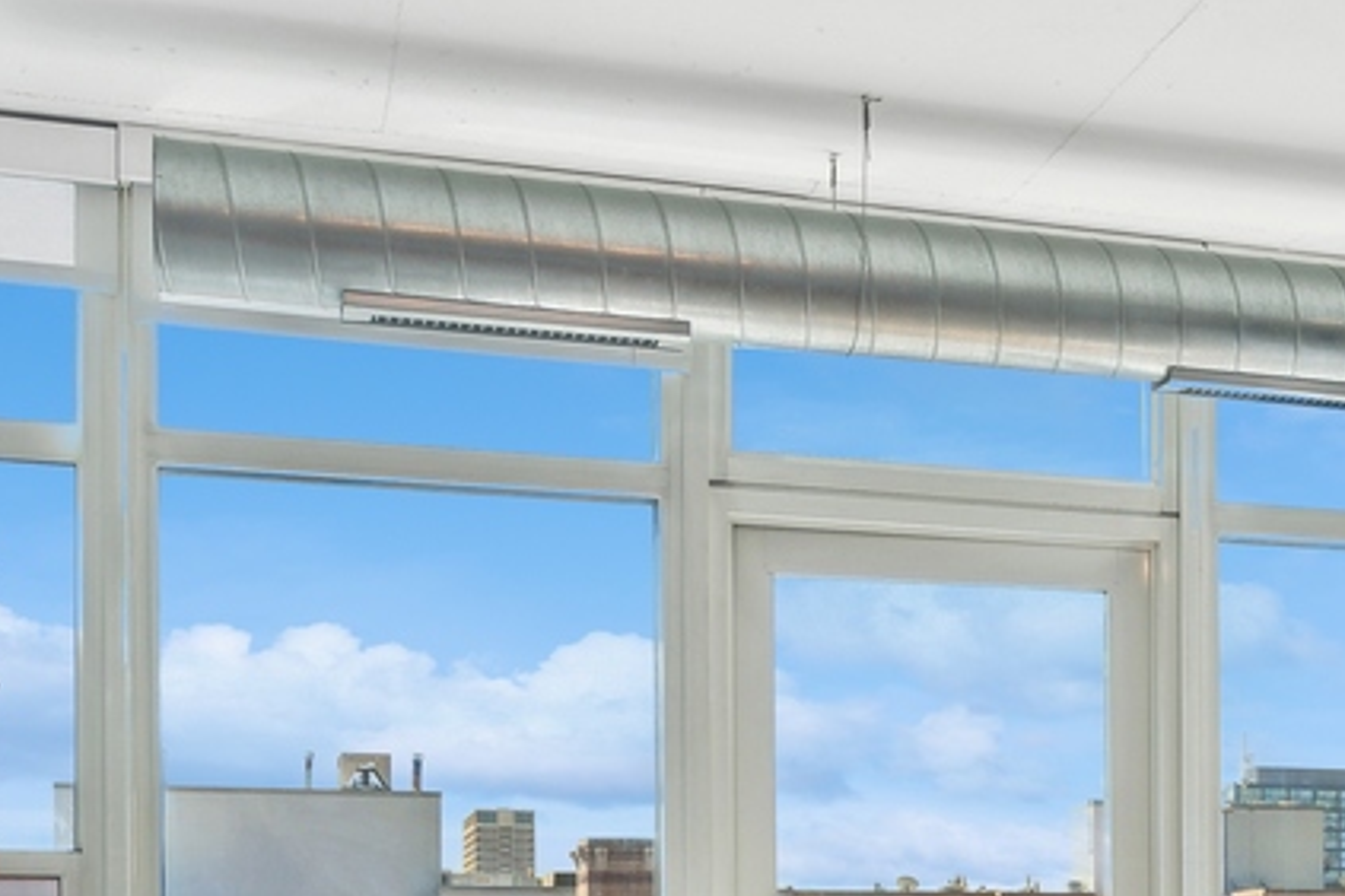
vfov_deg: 20.0
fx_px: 2428
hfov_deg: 29.6
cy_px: 972
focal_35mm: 65
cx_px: 1231
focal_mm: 17
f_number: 8
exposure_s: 1/60
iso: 250
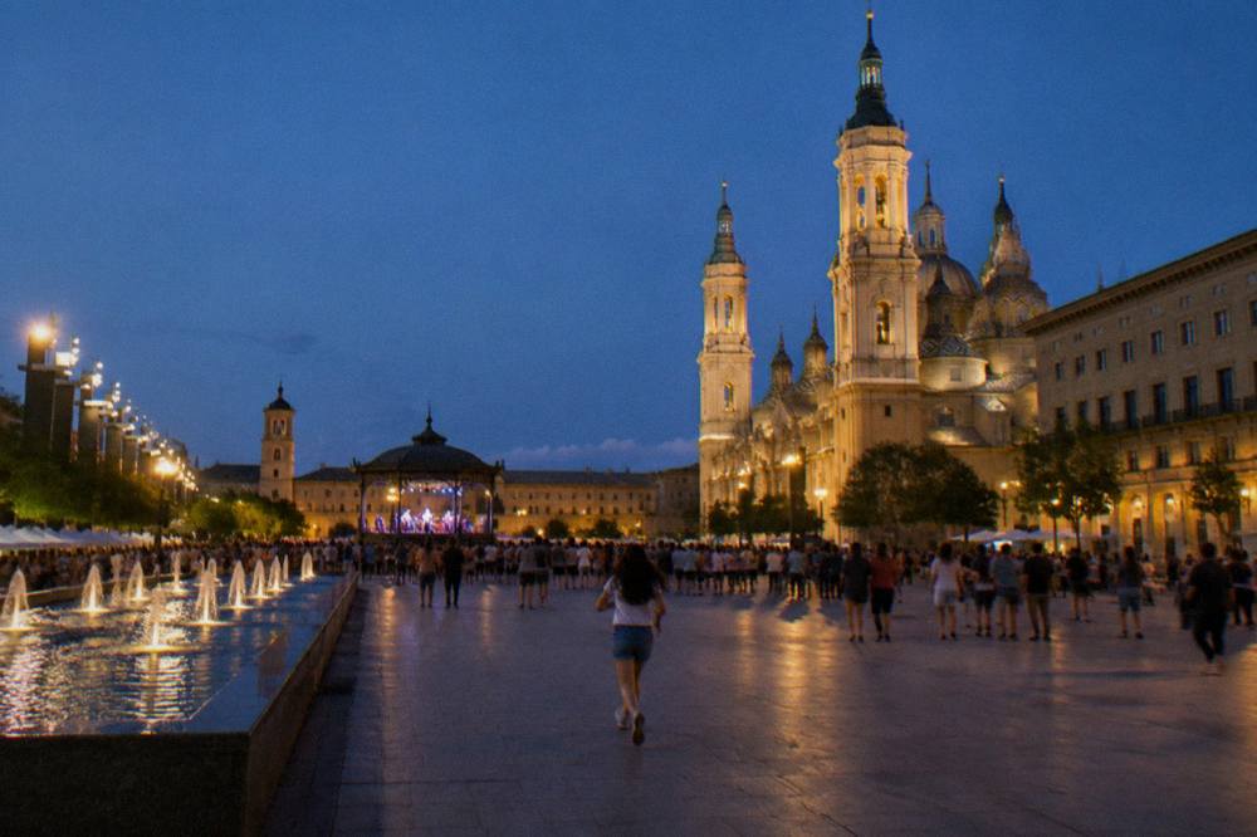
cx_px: 628
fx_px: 1640
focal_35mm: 47
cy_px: 418
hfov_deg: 41.9
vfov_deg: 28.6
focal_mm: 47
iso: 800
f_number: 7.1
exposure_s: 1/500
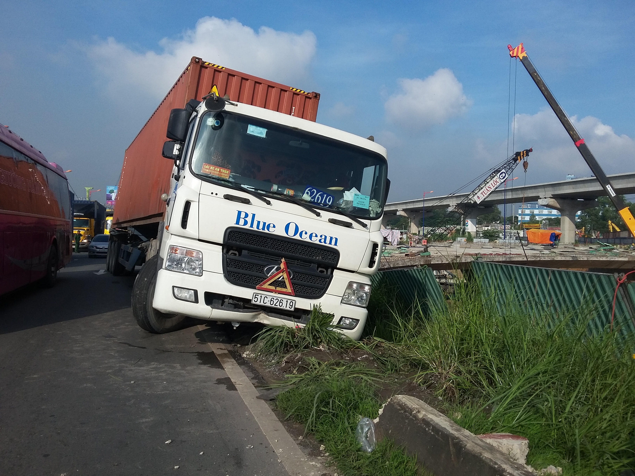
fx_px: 569
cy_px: 238
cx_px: 318
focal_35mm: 31
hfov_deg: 58.4
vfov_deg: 45.4
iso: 50
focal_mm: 3.3
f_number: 2.2
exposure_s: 1/1699
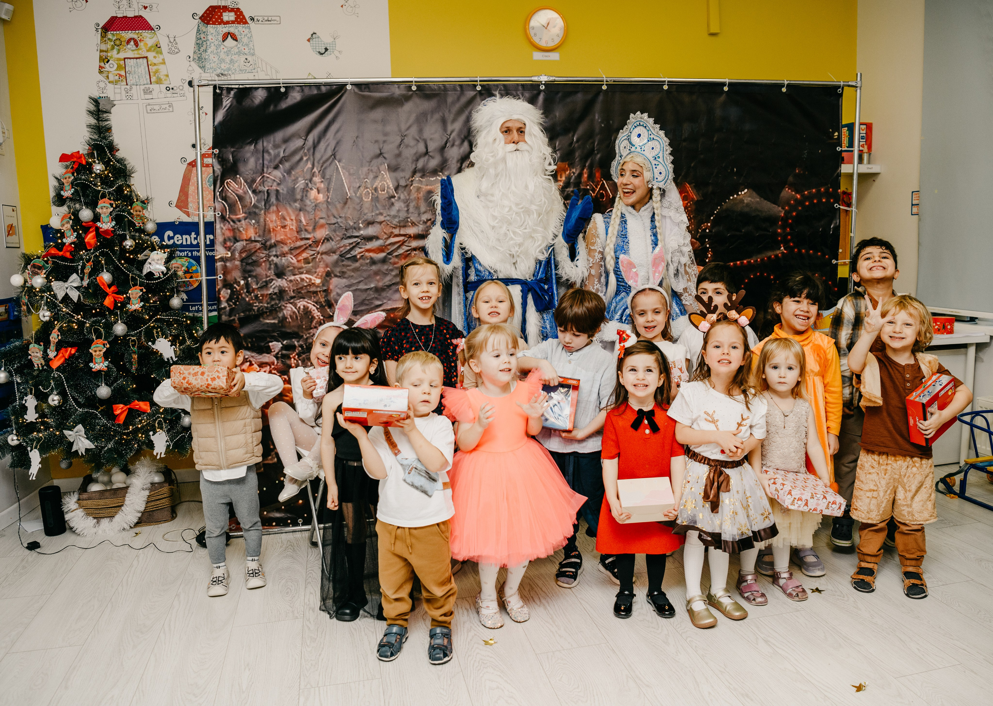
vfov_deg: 50.0
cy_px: 368
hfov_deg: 66.5
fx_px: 757
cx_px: 515
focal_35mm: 27
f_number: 4.5
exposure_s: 1/160
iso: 250
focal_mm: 24
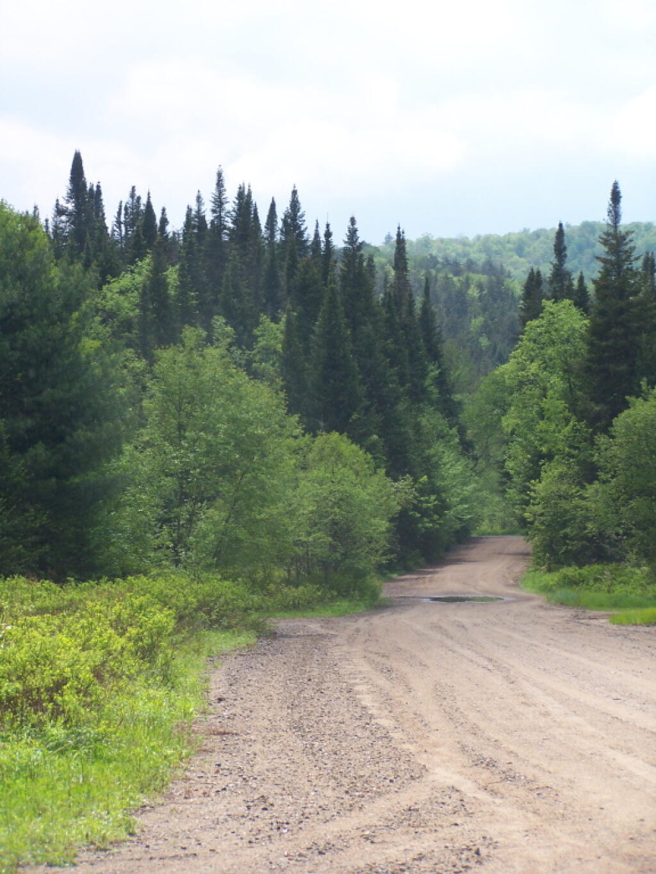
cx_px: 328
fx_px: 3234
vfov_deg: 15.4
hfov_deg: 11.6
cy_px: 437
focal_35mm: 128
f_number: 3.2
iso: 80
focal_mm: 21.2
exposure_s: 1/800
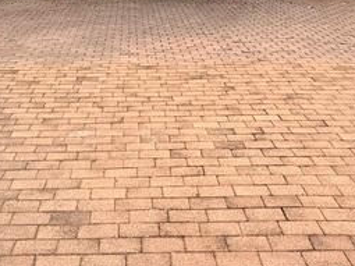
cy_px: -24
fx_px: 451
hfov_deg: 42.8
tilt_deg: -5.9
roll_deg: -0.8
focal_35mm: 44
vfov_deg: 29.7
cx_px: 149
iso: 64
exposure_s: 1/864
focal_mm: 2.22
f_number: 2.2
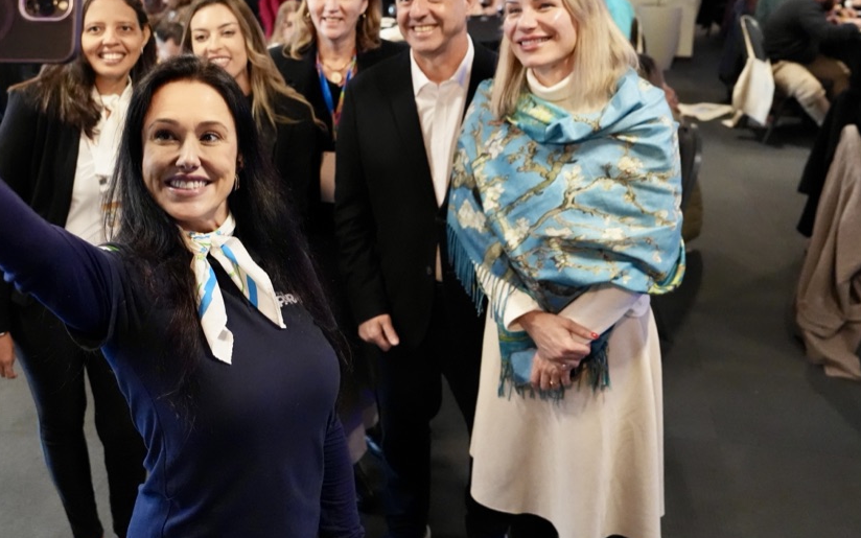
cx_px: 307
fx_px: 892
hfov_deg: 50.9
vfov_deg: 33.0
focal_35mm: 38
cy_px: 142
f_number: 3.5
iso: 8000
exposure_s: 1/200
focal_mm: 24
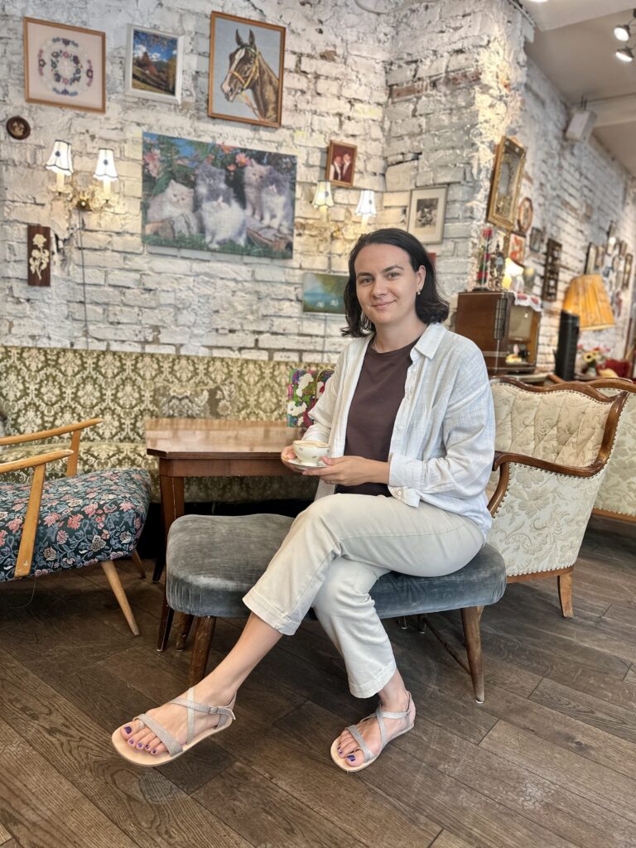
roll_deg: -3.9
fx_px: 588
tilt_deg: -8.4
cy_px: 424
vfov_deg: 71.6
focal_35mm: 24
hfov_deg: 56.8
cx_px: 318
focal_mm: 6.86
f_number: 1.78
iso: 160
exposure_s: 1/100
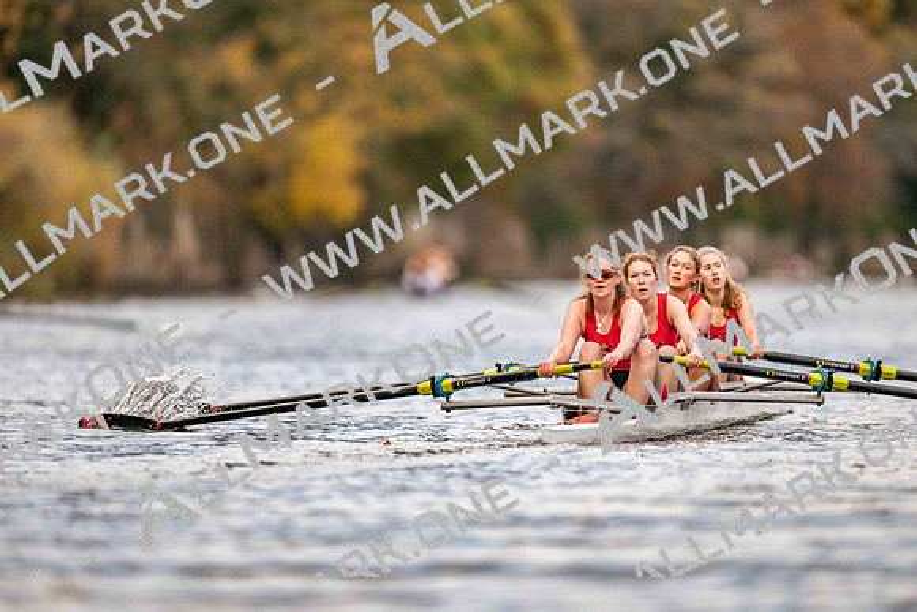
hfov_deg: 3.4
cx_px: 458
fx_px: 15286
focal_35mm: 600
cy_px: 306
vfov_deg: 2.3
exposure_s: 1/2500
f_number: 4
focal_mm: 600
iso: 3600
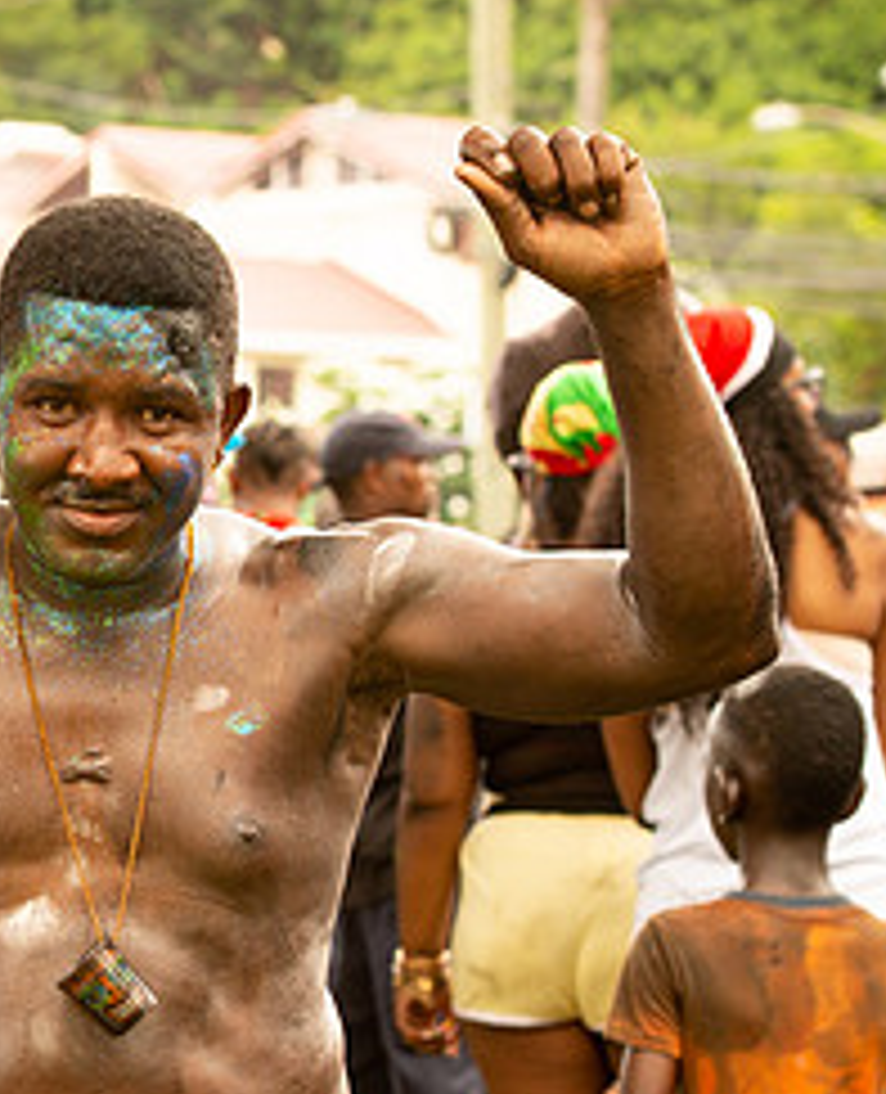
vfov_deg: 9.9
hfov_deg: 8.0
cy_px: 777
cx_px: -140
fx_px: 6308
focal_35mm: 194
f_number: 5.6
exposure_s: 1/160
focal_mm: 70
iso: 250
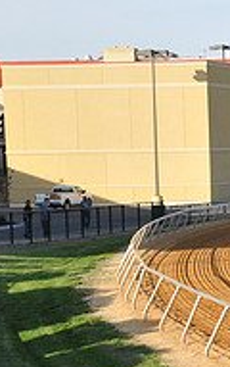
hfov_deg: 8.5
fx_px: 1434
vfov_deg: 14.5
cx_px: 516
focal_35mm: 144
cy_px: 239
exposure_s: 1/640
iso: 500
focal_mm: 31
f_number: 9
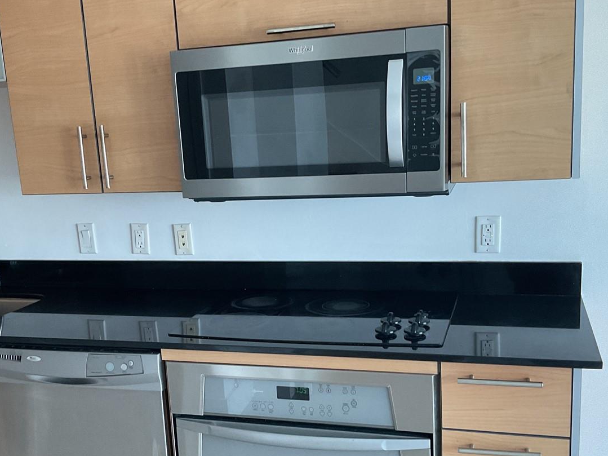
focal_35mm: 43
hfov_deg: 43.7
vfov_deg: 33.4
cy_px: 287
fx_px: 755
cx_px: 259
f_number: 1.8
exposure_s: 1/60
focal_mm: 3
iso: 80
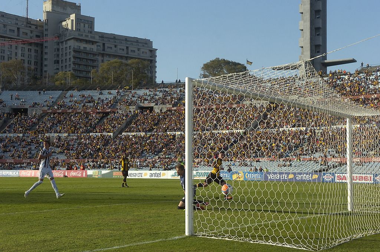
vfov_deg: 25.6
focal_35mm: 52
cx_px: 190
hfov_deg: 37.9
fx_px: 553
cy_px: 126
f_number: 6.7
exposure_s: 1/640
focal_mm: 35
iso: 400
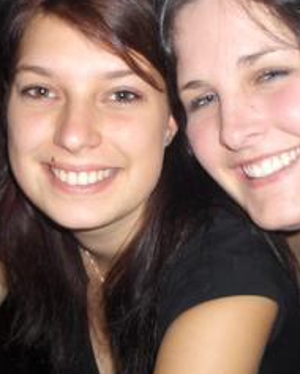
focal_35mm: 68
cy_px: 145
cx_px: 156
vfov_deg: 27.8
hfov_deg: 22.5
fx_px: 754
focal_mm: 5.8
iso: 100
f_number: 2.6
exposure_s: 1/60
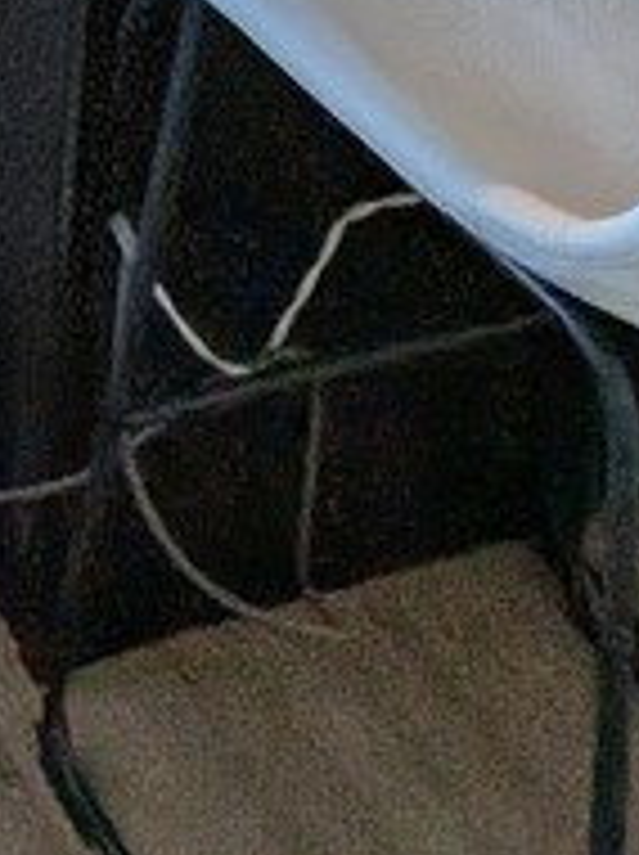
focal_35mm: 79
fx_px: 1949
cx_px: -666
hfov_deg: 14.9
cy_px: -1040
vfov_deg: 16.1
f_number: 2.2
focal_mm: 1.54
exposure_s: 1/120
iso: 97
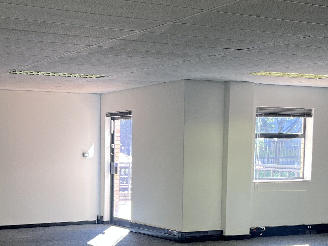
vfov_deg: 21.2
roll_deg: -0.7
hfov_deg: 28.4
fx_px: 644
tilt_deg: -6.2
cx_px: 108
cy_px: 211
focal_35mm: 68
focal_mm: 5.1
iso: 80
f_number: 1.6
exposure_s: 1/100
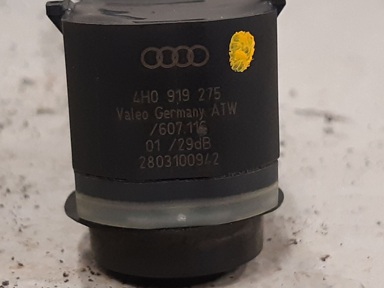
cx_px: 182
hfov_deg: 52.6
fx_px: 388
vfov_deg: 40.7
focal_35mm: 35
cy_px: 137
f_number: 1.7
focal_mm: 3.93
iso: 200
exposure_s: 1/50
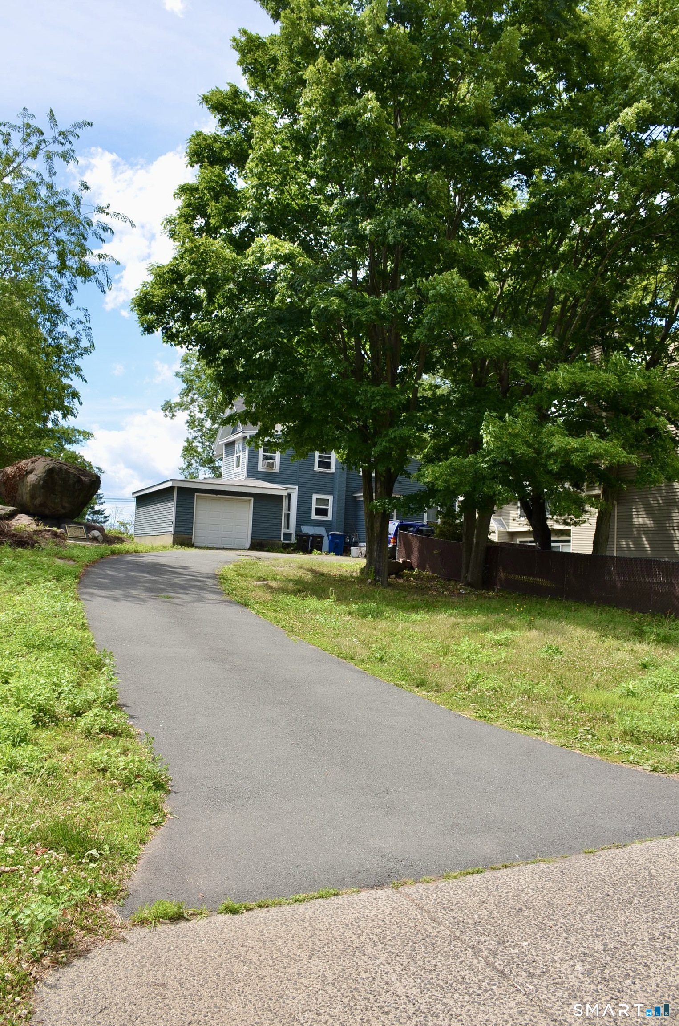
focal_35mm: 27
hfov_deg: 47.7
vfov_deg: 67.5
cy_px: 513
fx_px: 767
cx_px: 340
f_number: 8
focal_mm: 18
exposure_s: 1/250
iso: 100
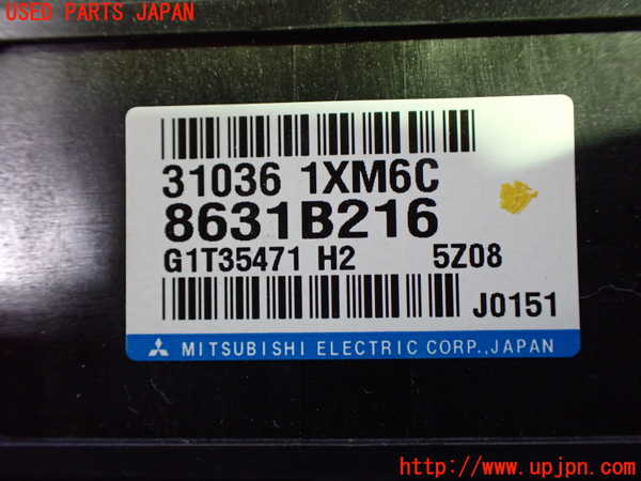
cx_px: 320
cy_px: 240
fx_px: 593
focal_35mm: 32
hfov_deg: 56.8
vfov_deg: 44.2
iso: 1000
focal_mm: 5.79
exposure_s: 1/30
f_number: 2.4
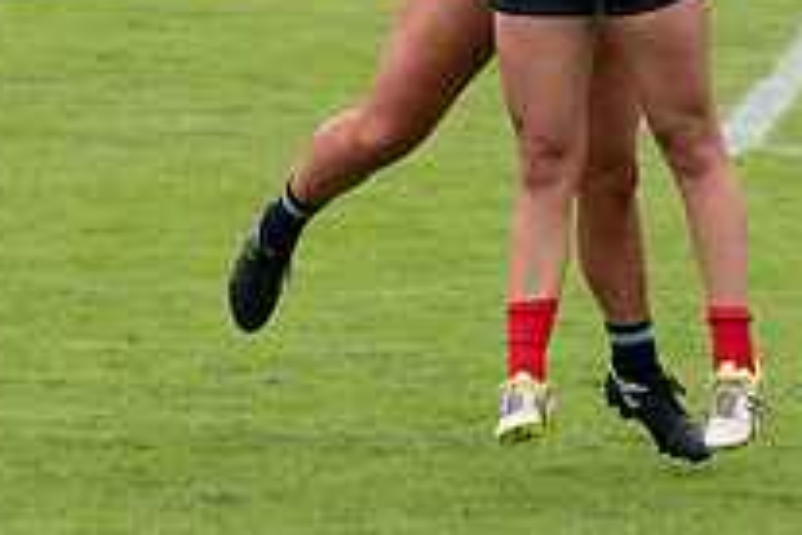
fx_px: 17019
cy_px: -200
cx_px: 443
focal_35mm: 764
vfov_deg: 1.8
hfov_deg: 2.7
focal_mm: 210
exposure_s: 1/1600
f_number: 5.6
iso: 800
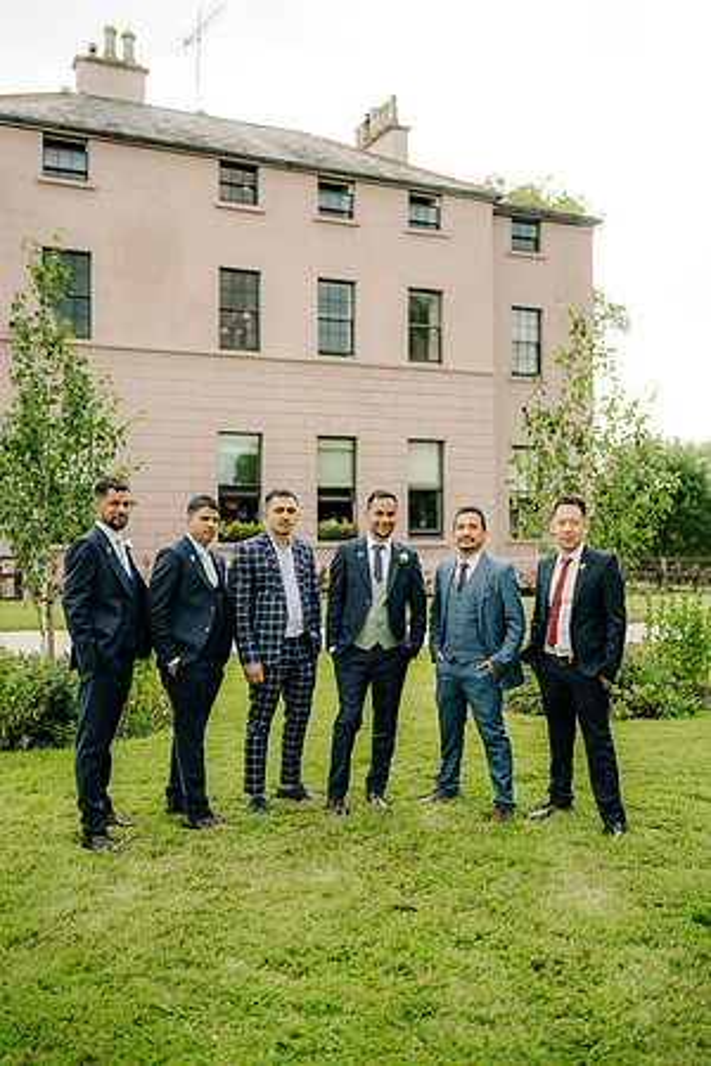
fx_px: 1037
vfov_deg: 54.4
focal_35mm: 35
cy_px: 533
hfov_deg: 37.9
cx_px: 356
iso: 100
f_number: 1.6
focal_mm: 35
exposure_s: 1/500
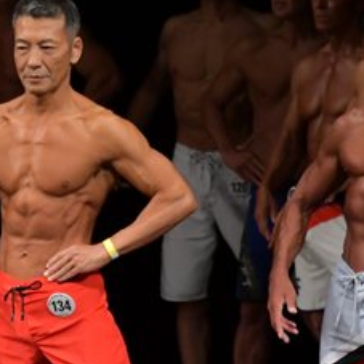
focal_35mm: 740
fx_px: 8804
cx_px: -204
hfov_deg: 2.4
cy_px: 348
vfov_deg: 2.4
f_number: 5.6
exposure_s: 1/400
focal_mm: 170
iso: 3200
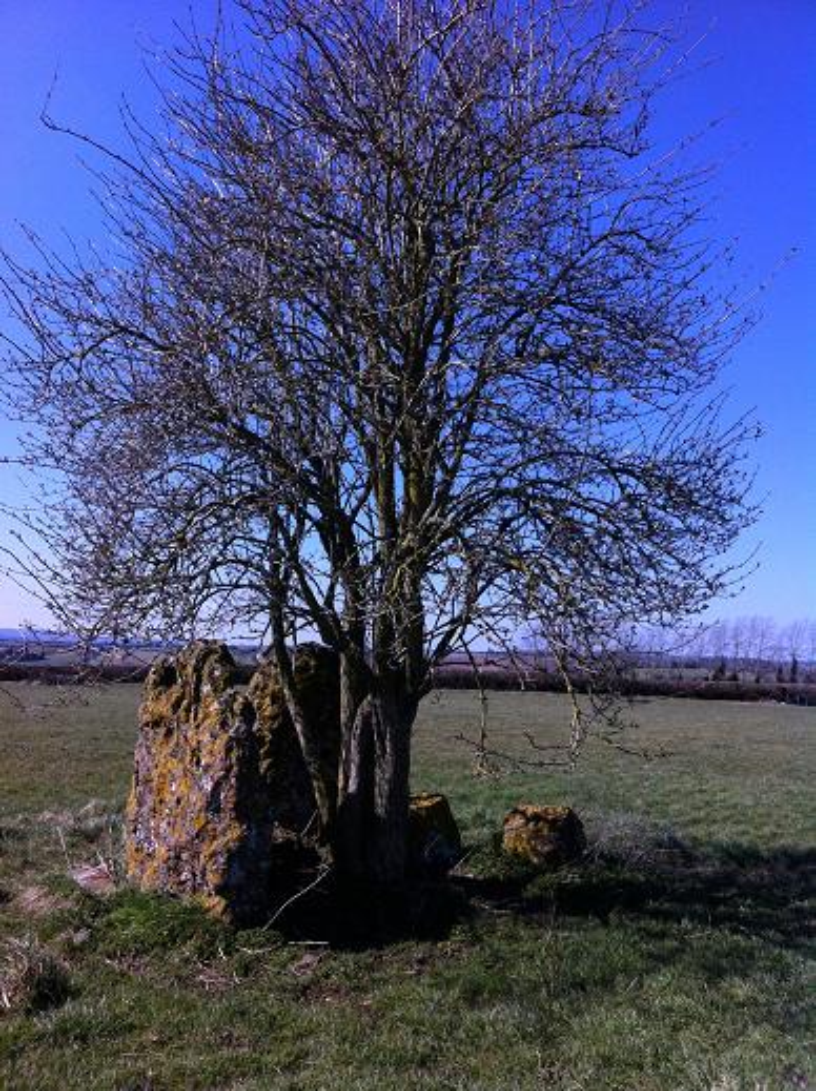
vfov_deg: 52.7
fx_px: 1102
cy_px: 546
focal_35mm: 35
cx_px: 408
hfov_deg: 40.6
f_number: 2.8
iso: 80
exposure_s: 1/1864
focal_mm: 3.85
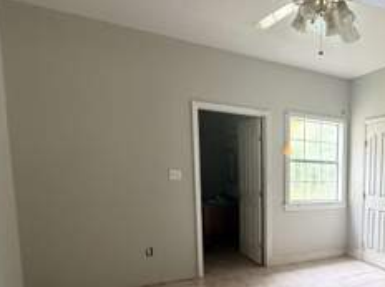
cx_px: 352
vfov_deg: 46.4
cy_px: 213
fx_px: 322
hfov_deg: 53.4
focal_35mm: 29
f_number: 2.2
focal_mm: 2.22
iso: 400
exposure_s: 1/60
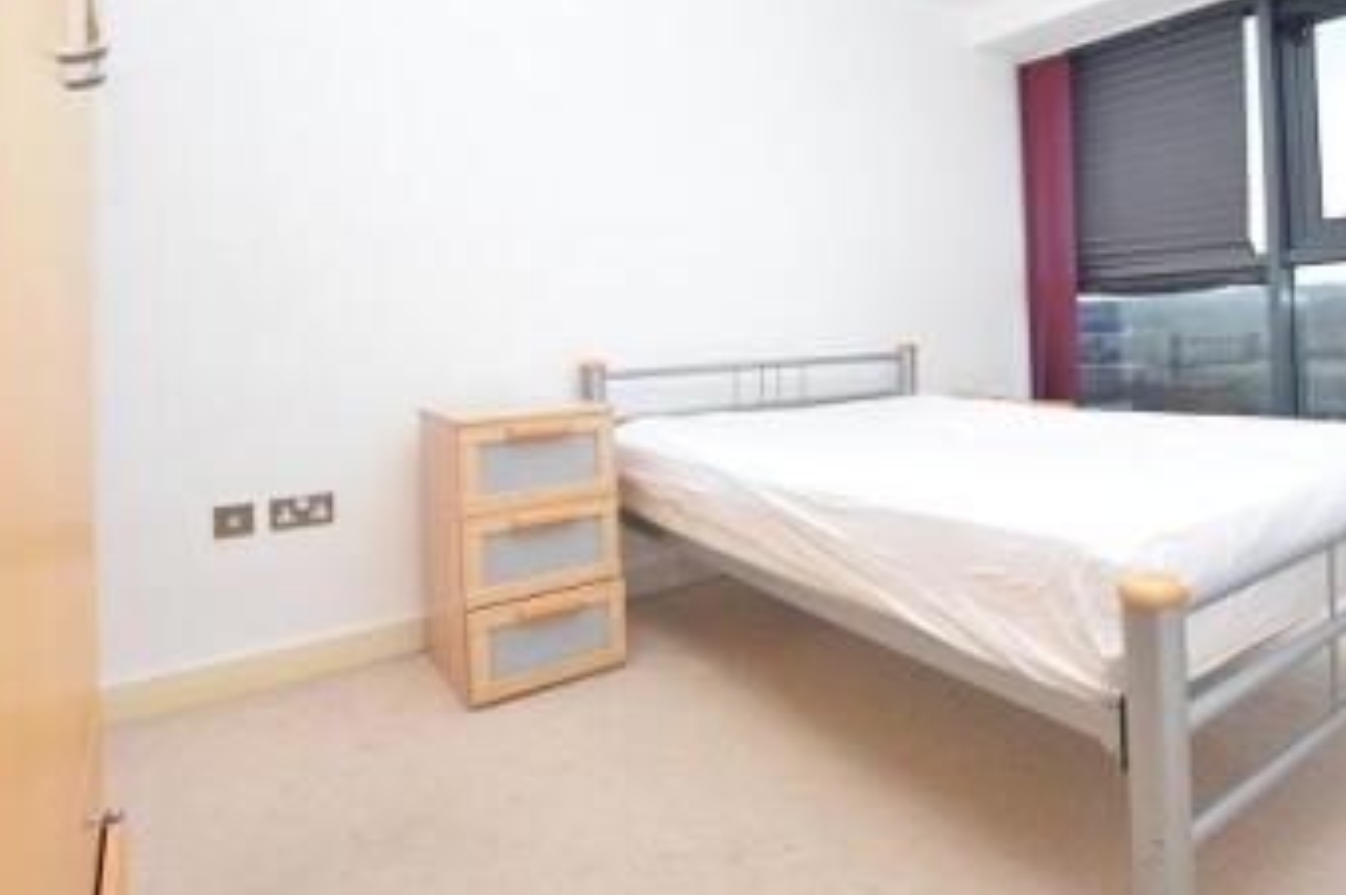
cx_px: 839
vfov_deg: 58.5
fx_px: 784
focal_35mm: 21
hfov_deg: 79.8
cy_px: 327
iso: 800
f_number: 5.6
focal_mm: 10
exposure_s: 1/125
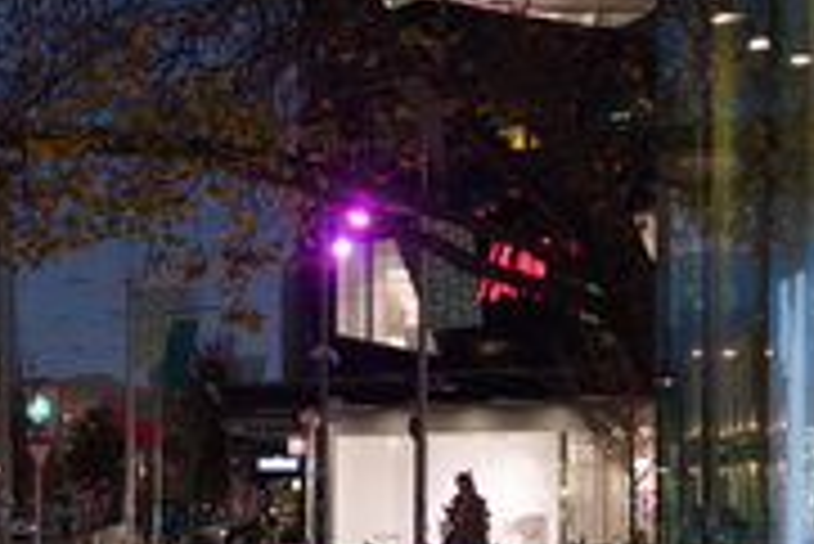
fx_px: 2627
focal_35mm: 116
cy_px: 483
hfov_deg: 17.2
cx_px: 4
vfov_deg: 11.8
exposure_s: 1/640
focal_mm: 35
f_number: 1.8
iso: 800
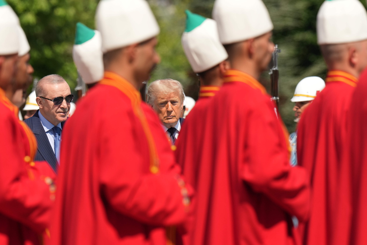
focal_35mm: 600
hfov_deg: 3.4
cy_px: 122
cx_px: 184
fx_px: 6117
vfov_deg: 2.3
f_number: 6.3
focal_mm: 400
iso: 640
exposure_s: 1/2500
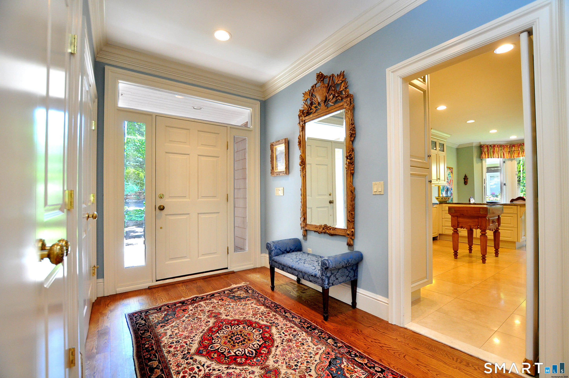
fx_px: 237
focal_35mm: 15
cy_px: 189
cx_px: 284
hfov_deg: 100.5
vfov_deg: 77.2
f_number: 4.5
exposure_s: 1/40
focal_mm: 10
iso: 640
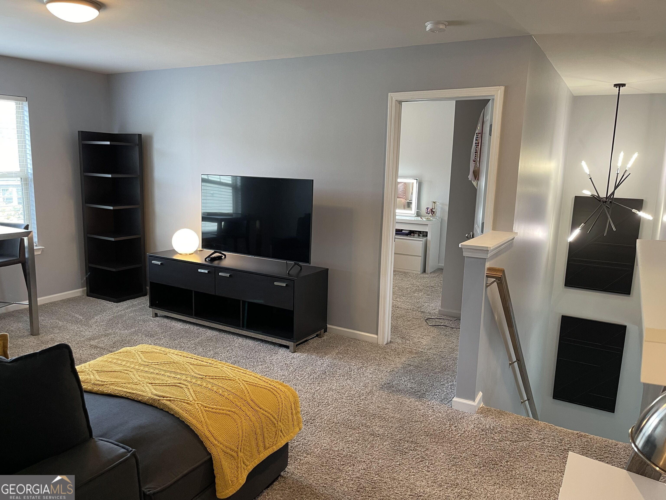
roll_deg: -1.7
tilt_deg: -10.4
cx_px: 333
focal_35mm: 25
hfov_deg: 69.4
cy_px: 250
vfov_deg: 54.9
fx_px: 481
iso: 200
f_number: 1.6
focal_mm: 5.1
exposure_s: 1/60
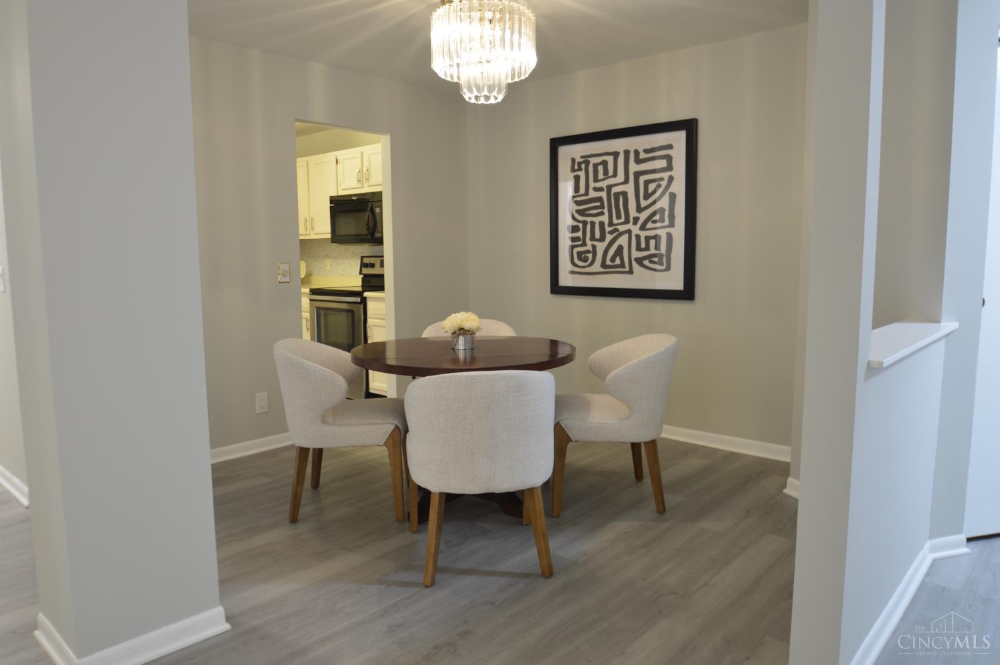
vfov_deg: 53.0
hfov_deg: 73.8
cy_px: 332
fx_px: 666
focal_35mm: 24
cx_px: 500
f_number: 4
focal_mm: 16
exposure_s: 1/1.6
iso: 100
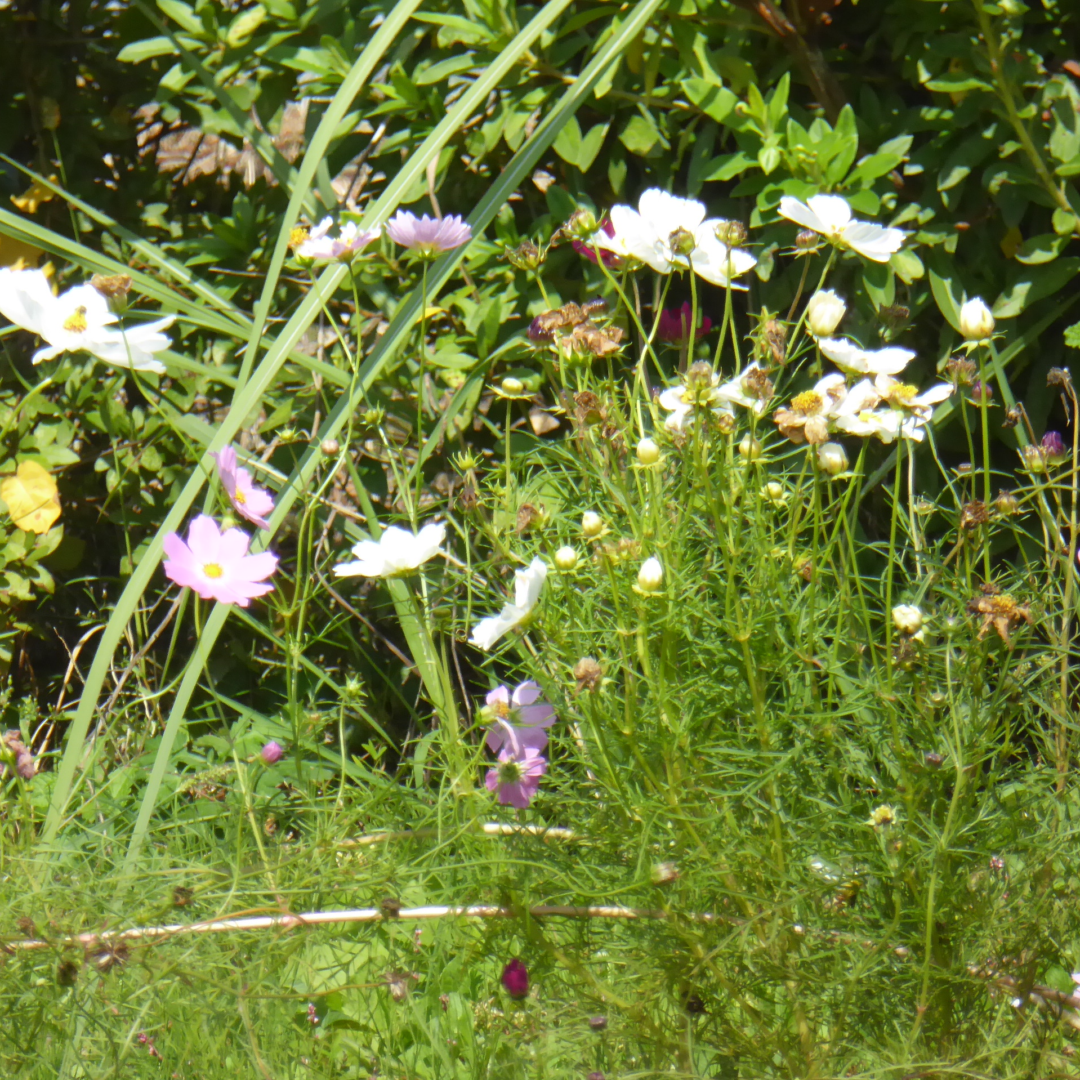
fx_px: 33321
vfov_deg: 1.9
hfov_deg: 1.9
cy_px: 540
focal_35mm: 944
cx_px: 505
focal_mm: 129
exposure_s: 1/500
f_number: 6.4
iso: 320
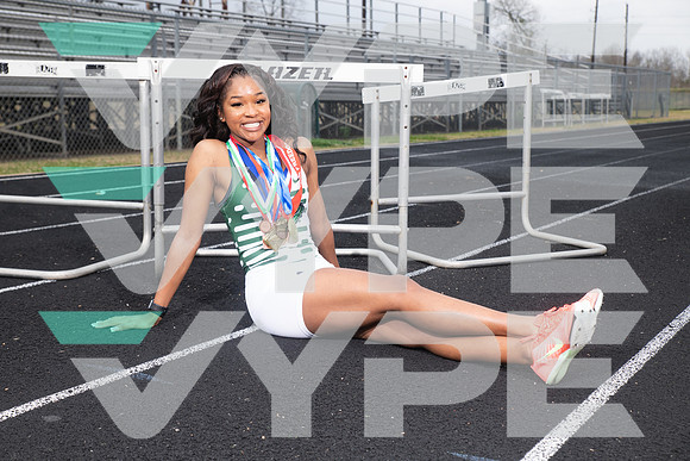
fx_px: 920
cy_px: 230
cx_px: 345
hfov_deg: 41.1
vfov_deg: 28.1
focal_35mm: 48
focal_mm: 48
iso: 250
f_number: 6.3
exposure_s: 1/400
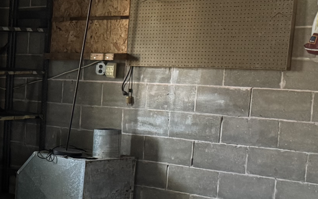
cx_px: -138
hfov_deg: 20.6
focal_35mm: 88
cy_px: 188
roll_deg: +0.5
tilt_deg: -11.5
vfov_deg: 14.7
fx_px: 763
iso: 640
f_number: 1.78
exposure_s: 1/60
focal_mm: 6.76
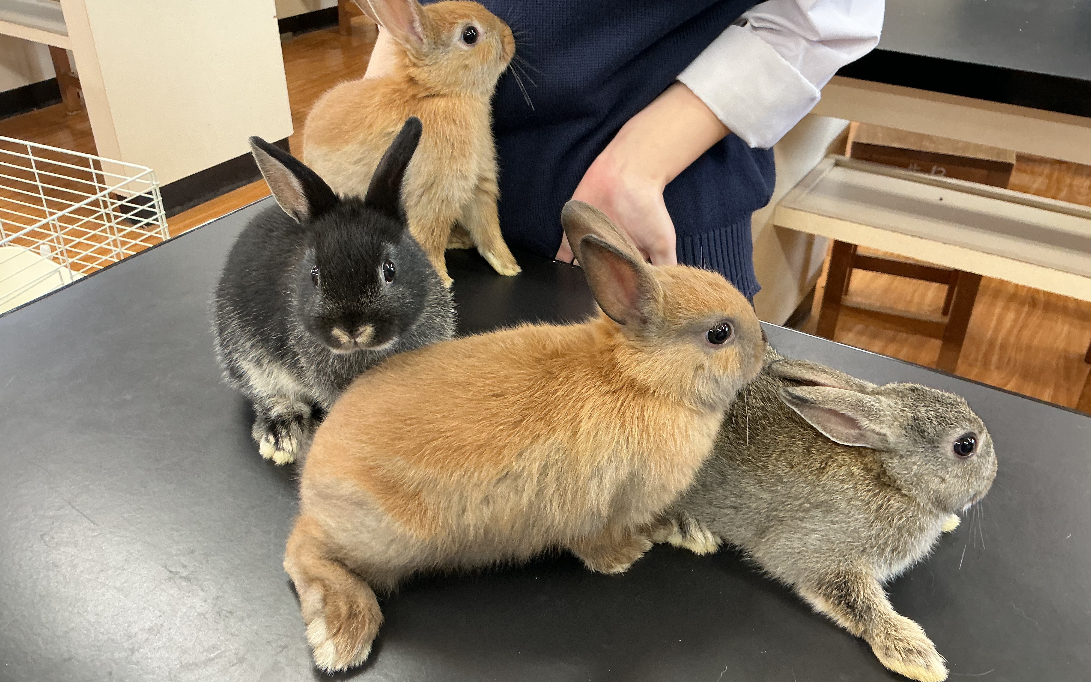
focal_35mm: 31
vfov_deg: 40.6
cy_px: 330
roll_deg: -0.6
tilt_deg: -32.5
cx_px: 542
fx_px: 922
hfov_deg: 61.2
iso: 100
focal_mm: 3
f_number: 1.8
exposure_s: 1/60
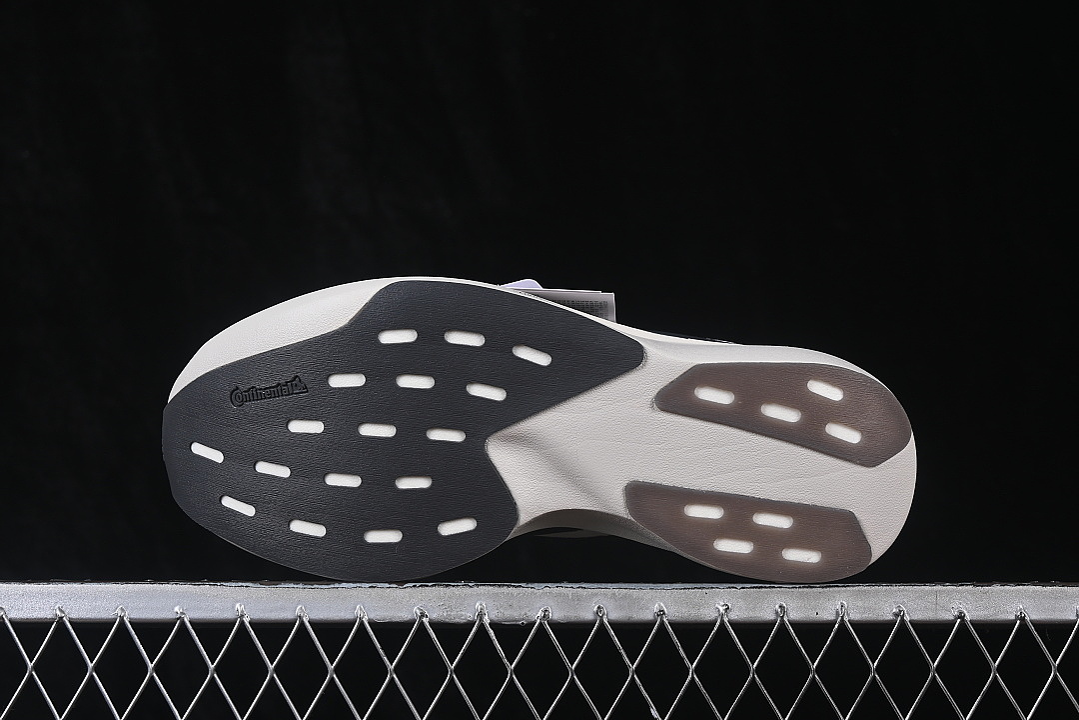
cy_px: 360
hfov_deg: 27.0
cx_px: 540
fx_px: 2248
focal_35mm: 75
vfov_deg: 18.2
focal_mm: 50
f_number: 8
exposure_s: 1/80
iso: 160
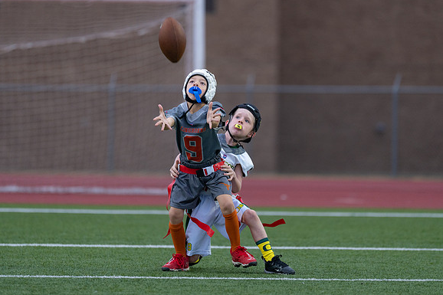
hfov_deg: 8.0
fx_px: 3174
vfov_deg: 5.3
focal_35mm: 258
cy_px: 119
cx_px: 240
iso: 800
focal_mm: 200
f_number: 2.8
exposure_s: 1/1000
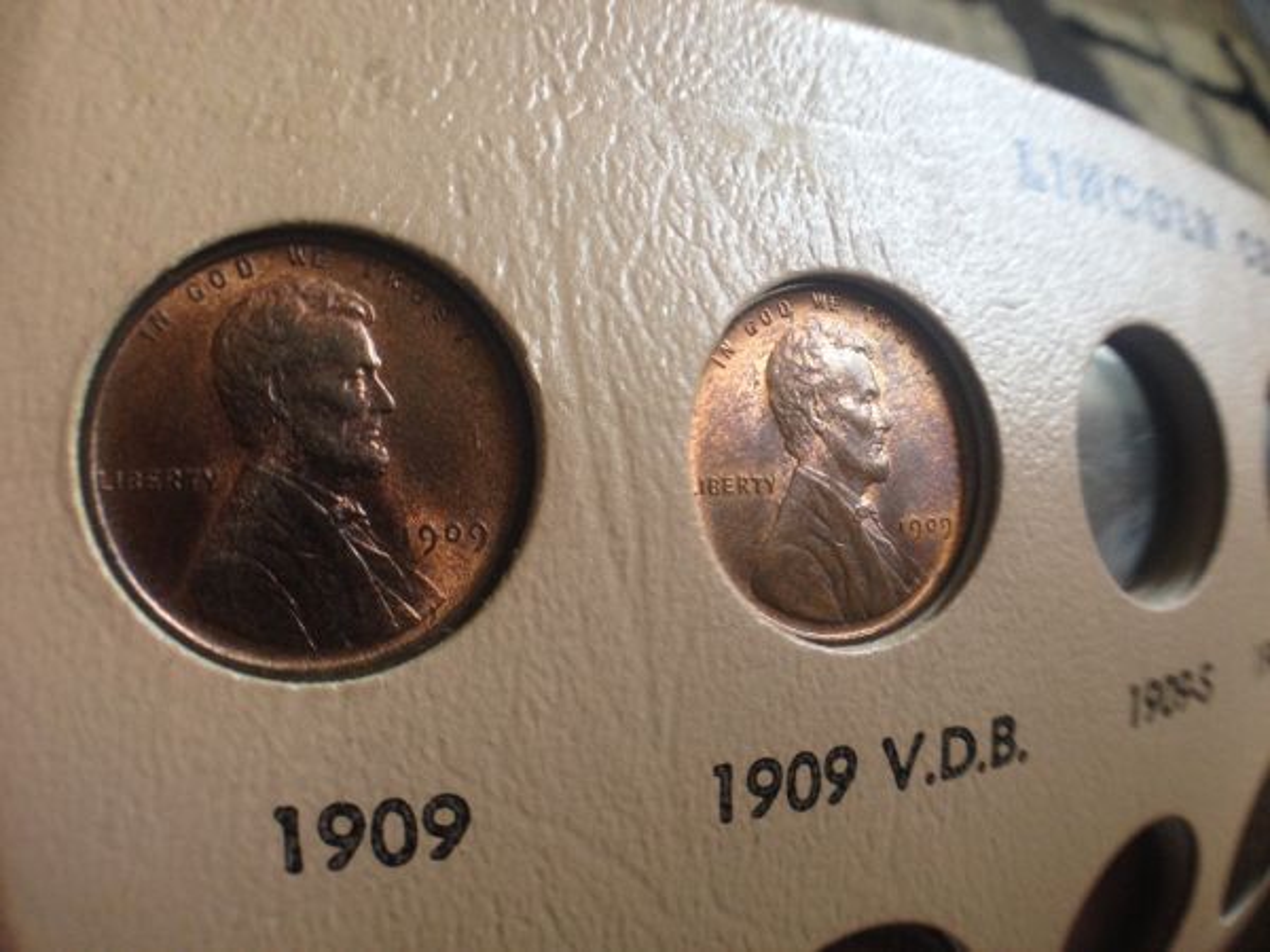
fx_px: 1211
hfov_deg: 55.4
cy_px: 476
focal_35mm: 33
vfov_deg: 42.9
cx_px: 635
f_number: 2.4
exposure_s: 1/20
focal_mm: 4.12
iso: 125
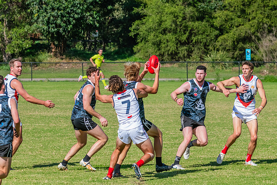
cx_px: 155
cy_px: 82
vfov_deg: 5.1
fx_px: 2061
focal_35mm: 268
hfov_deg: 7.7
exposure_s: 1/1600
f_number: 14
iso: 1600
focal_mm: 240
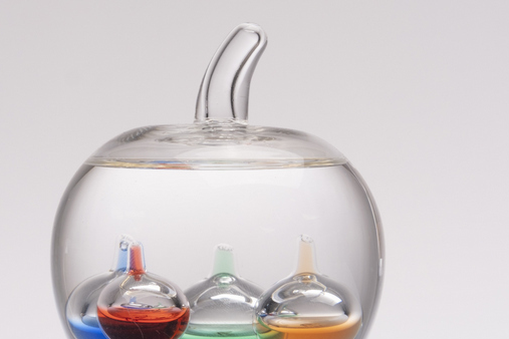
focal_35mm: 116
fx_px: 1640
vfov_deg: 11.8
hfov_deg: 17.6
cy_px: 161
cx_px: 235
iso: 125
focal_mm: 37.6
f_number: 11
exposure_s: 1/125
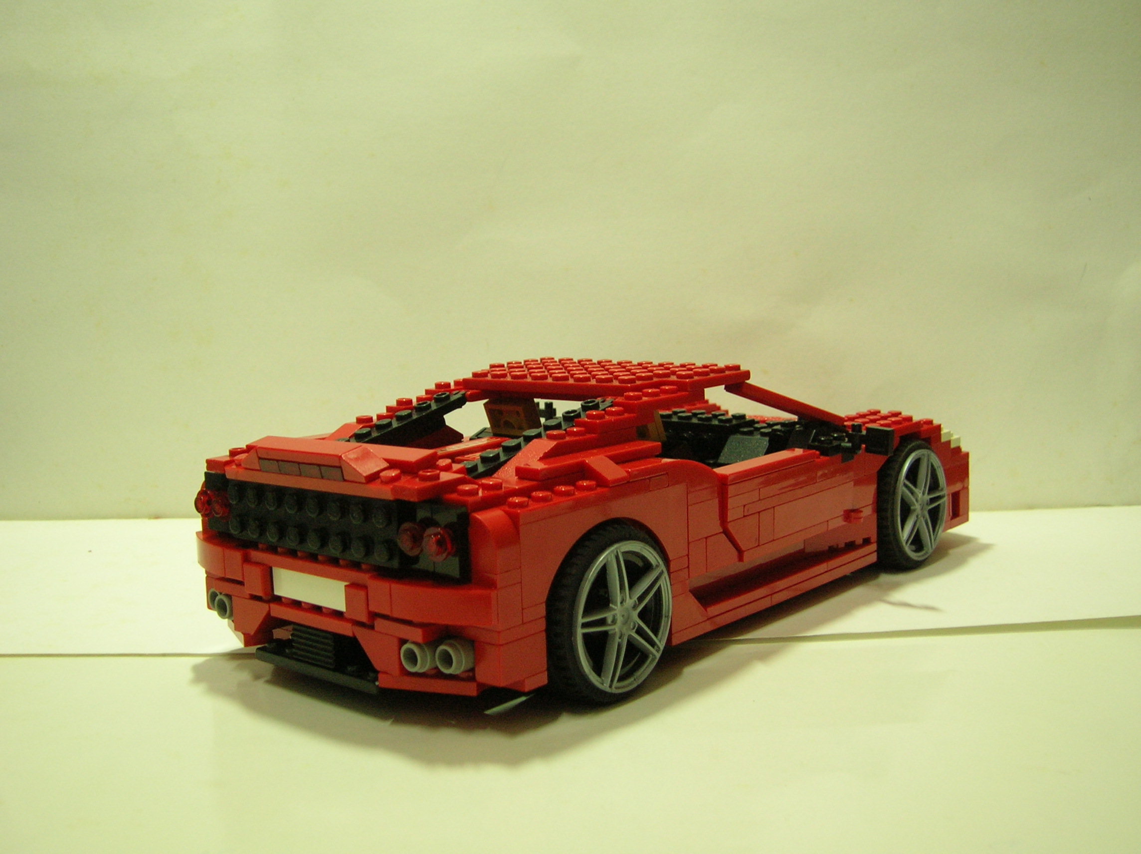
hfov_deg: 49.0
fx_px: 1251
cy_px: 427
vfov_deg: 37.7
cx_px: 570
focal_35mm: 38
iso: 106
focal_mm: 6.4
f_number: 3
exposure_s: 1/3.8
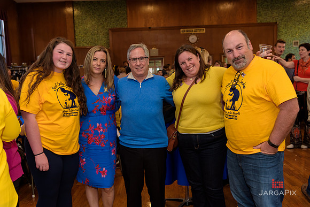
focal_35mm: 35
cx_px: 155
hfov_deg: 54.4
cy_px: 104
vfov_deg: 37.9
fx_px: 301
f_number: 4
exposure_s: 1/100
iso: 640
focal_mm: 35
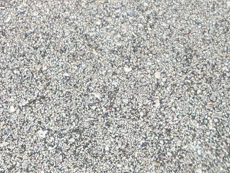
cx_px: -16
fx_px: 990
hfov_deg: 13.0
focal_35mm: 149
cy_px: -294
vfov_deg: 8.7
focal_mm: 5.4
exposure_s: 1/180
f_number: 1.8
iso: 64
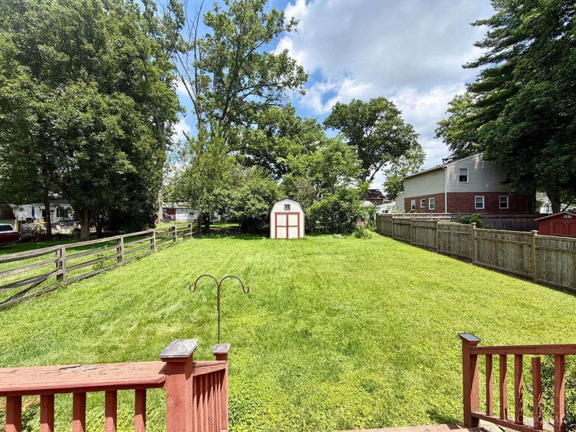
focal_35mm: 14
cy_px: 216
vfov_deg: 85.7
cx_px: 288
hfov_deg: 102.1
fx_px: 233
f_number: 2.2
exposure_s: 1/770
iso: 40
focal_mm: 2.22
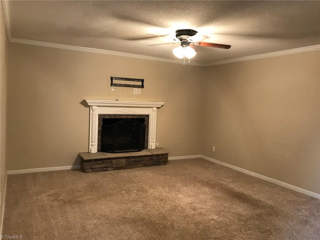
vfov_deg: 49.7
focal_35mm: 28
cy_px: 120
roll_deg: -1.9
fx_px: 259
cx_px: 160
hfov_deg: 63.4
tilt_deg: -4.6
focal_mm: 3.99
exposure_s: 1/15
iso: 64
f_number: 1.8
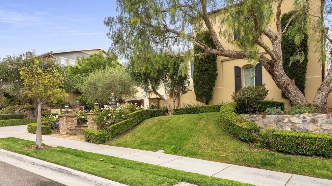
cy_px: 72
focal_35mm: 24
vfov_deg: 47.3
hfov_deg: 76.3
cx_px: 161
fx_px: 211
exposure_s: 1/160
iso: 500
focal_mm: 22
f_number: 8
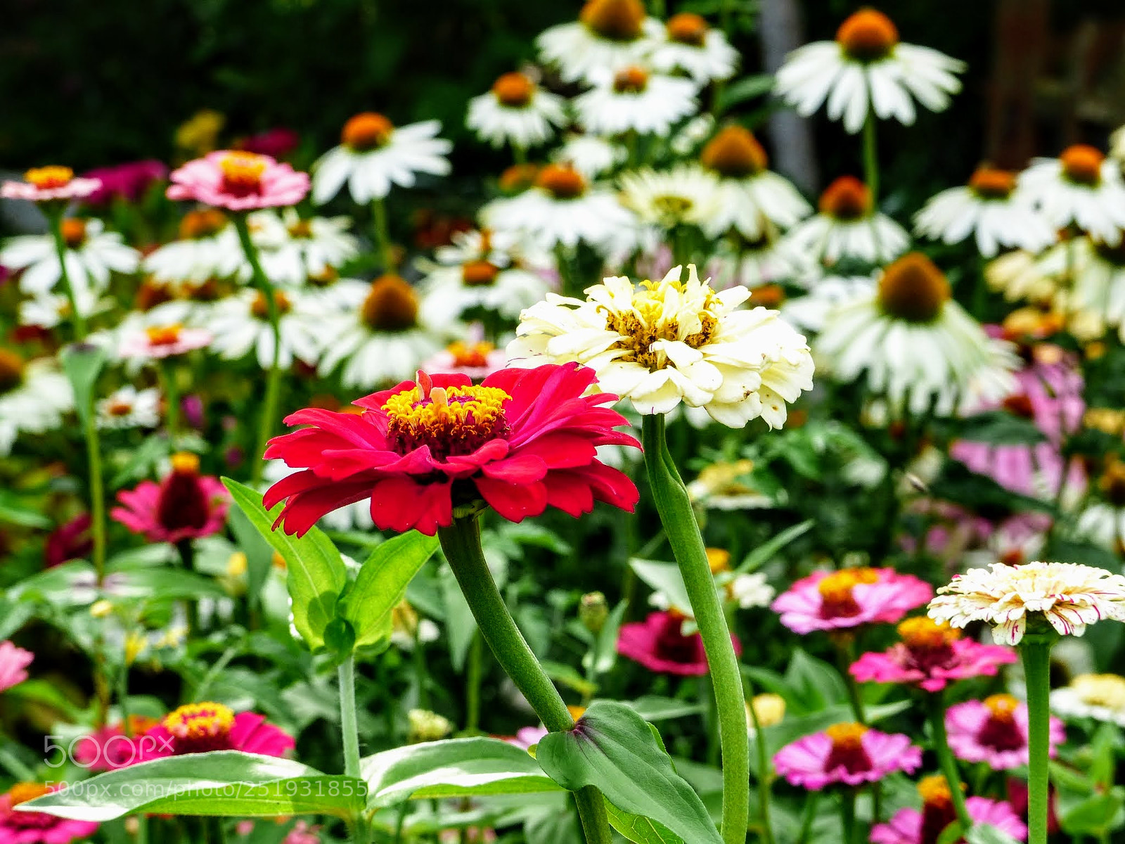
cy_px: 422
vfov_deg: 12.0
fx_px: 4030
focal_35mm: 124
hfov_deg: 15.9
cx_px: 562
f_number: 4
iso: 200
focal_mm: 22.2
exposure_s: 1/500
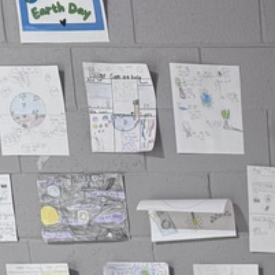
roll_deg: +0.6
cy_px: 480
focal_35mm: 108
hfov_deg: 12.9
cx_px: 633
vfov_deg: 14.4
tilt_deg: -9.8
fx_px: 971
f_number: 1.78
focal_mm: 6.76
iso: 200
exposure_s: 1/60
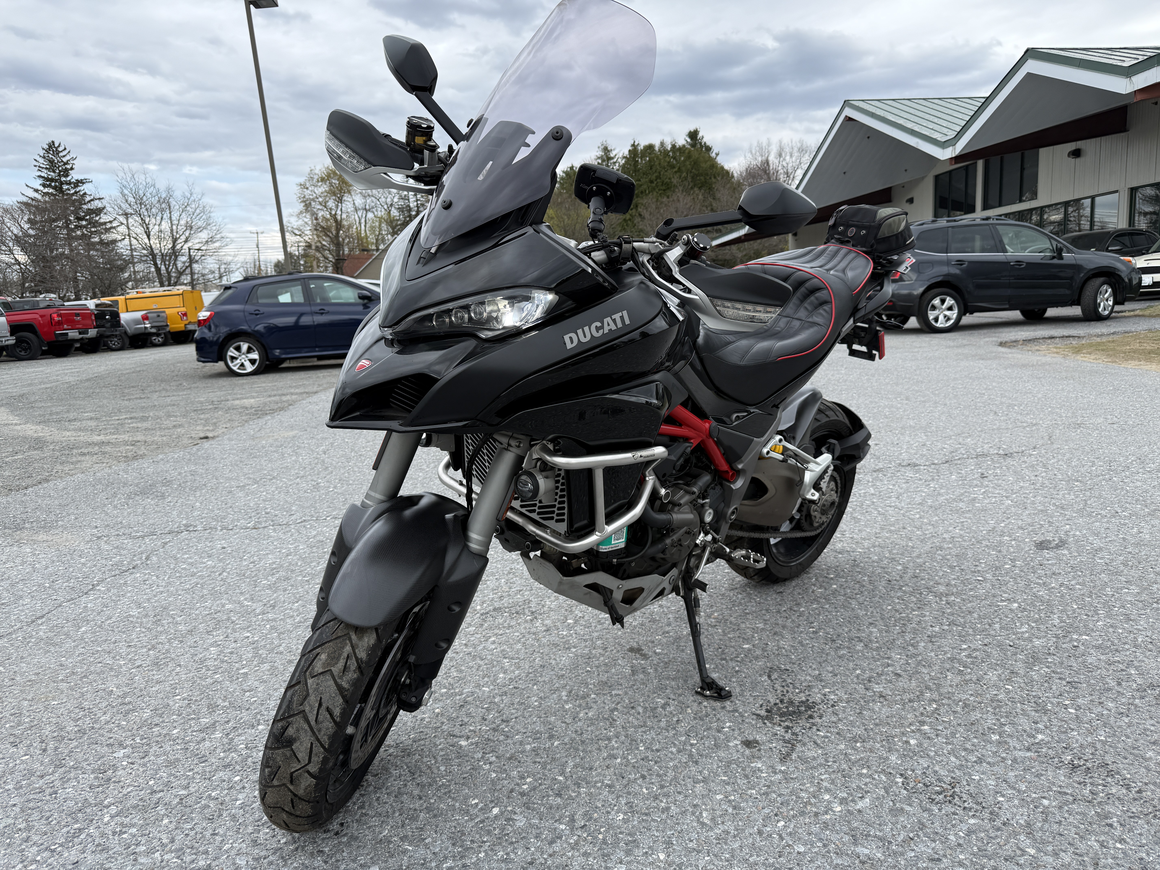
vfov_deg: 56.8
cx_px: 580
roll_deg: +3.5
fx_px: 804
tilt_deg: -8.3
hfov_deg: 71.6
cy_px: 435
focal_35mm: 24
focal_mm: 6.76
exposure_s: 1/1314
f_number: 1.78
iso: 80
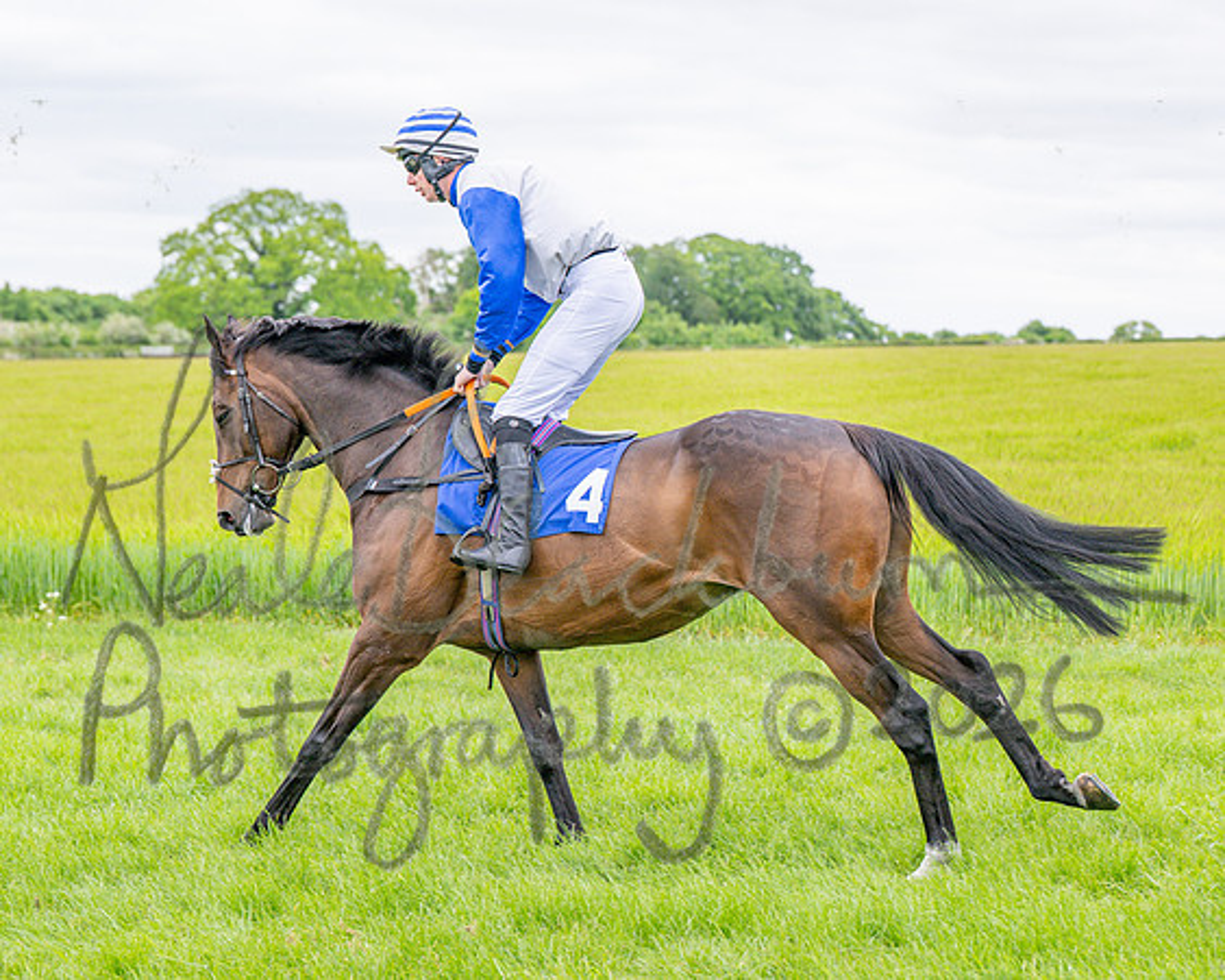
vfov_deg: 16.8
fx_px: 3319
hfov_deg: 20.9
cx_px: 657
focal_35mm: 92
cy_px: 496
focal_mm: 70
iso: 400
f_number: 4
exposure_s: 1/1600
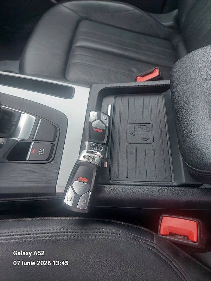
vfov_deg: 71.6
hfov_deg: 56.8
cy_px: 140
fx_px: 195
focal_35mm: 24
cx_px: 106
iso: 40
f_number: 1.8
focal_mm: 5.23
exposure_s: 1/114
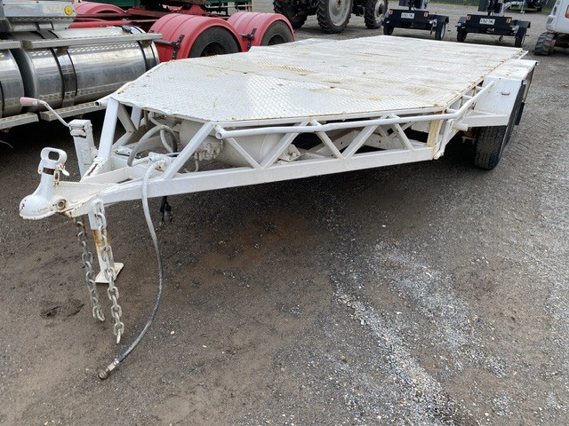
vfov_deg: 53.1
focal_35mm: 26
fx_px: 427
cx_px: 284
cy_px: 213
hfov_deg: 67.3
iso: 32
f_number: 1.8
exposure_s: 1/1072
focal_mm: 4.25
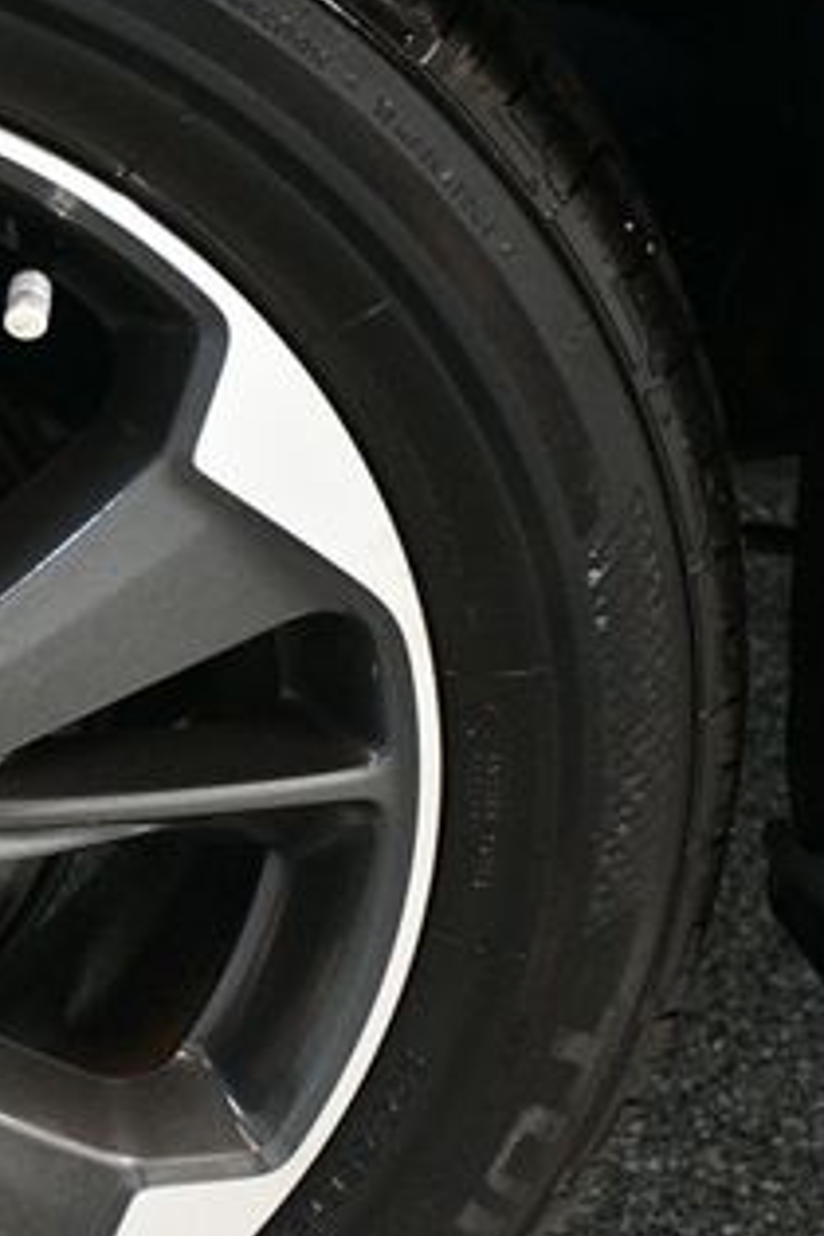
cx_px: -385
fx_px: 4669
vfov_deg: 15.1
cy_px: 785
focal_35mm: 136
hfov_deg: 9.8
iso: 4500
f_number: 4.5
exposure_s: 1/60
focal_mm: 45
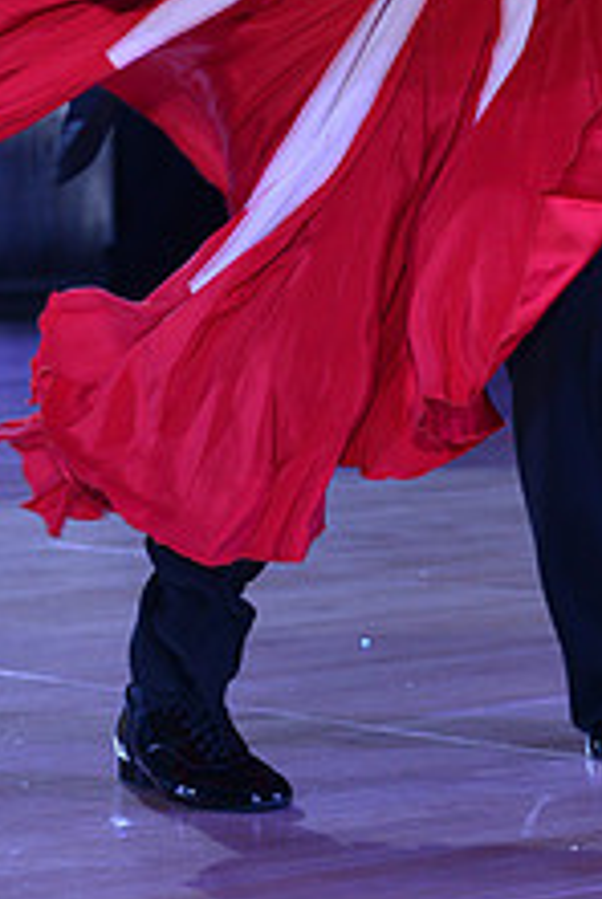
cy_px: -183
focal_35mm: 262
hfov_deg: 5.3
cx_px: 458
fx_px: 6551
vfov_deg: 7.8
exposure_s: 1/250
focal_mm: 100
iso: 1250
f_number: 5
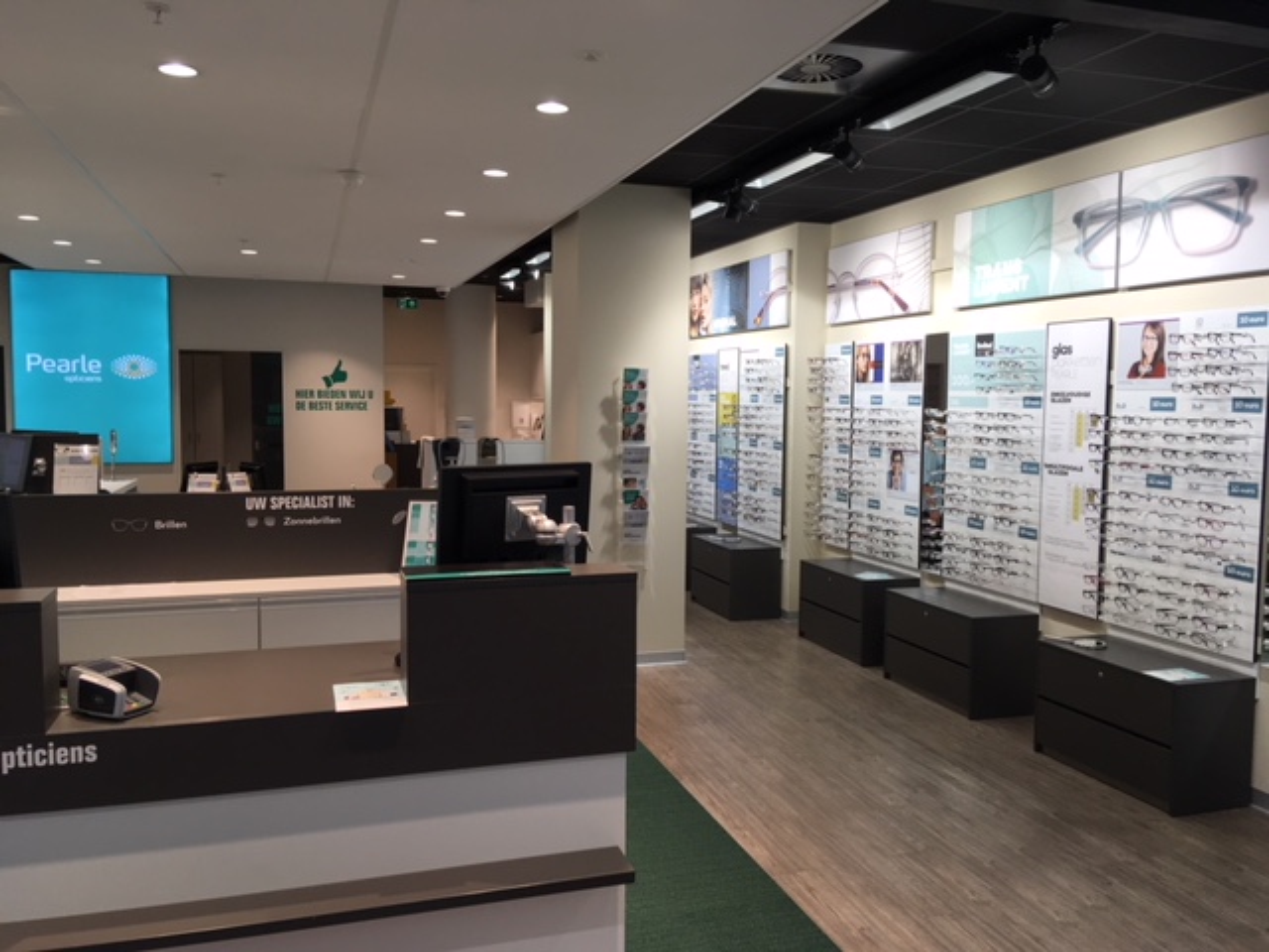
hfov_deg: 61.7
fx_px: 1063
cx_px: 634
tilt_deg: -4.9
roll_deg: -0.9
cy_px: 476
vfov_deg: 48.2
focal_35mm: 29
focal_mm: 4.15
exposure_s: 1/100
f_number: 2.2
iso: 40
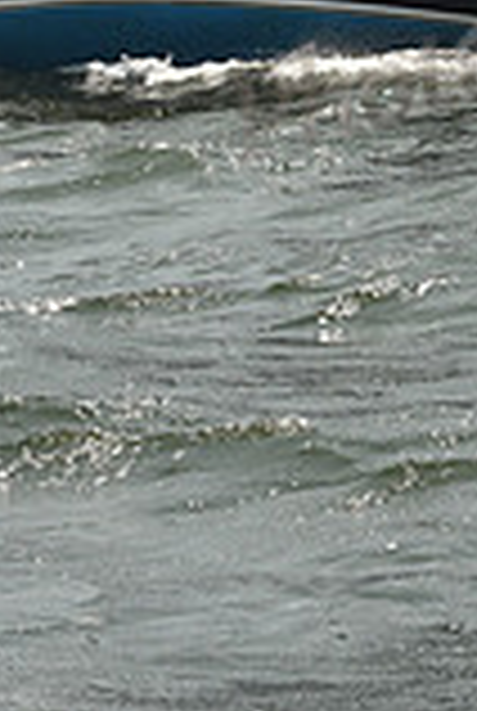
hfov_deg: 4.8
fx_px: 5659
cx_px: -2
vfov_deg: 7.0
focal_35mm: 286
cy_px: -580
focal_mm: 78
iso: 250
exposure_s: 1/800
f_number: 10
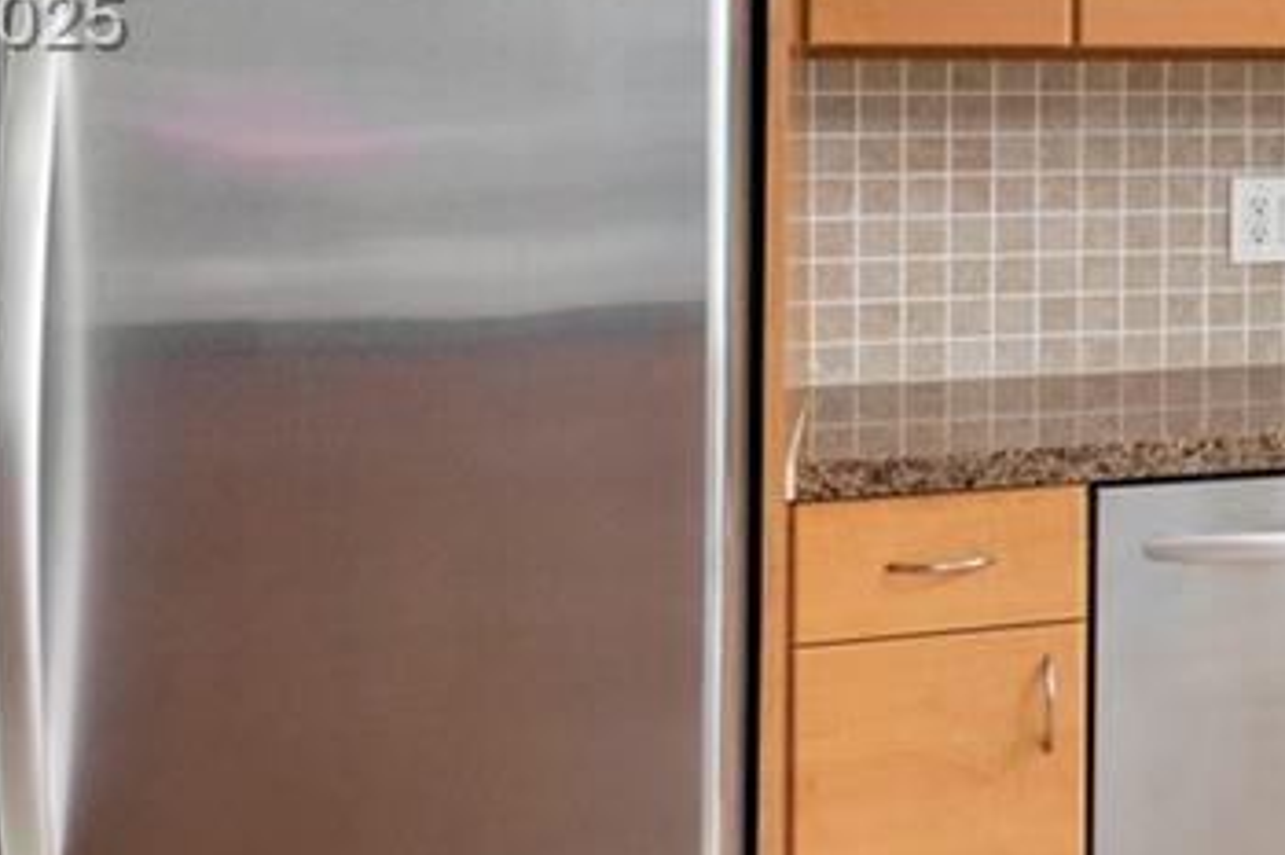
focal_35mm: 64
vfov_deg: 20.6
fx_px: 2283
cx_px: 1887
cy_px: 28
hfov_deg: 24.8
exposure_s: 1/15
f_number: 8
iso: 320
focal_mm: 14
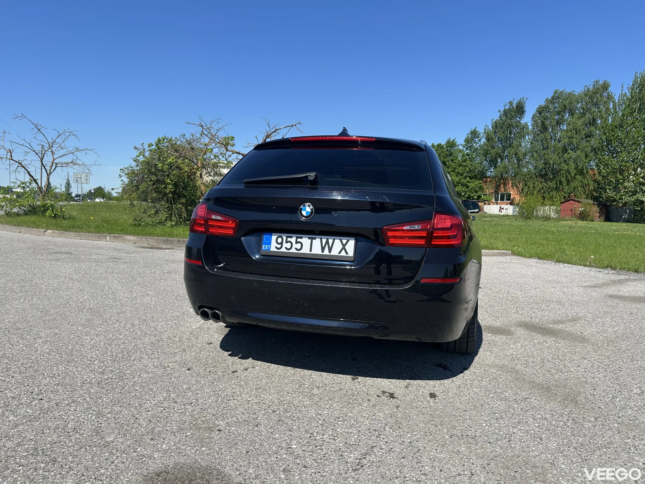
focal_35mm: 24
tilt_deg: -3.3
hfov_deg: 71.6
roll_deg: -2.6
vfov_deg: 56.8
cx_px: 322
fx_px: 447
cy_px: 242
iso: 80
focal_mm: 6.86
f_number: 1.78
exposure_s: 1/5263
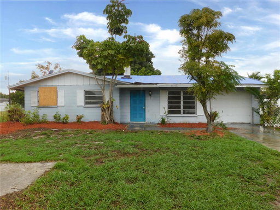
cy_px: 105
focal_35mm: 23
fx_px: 186
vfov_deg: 58.9
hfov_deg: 73.9
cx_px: 140
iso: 125
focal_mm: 4
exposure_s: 1/125
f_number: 3
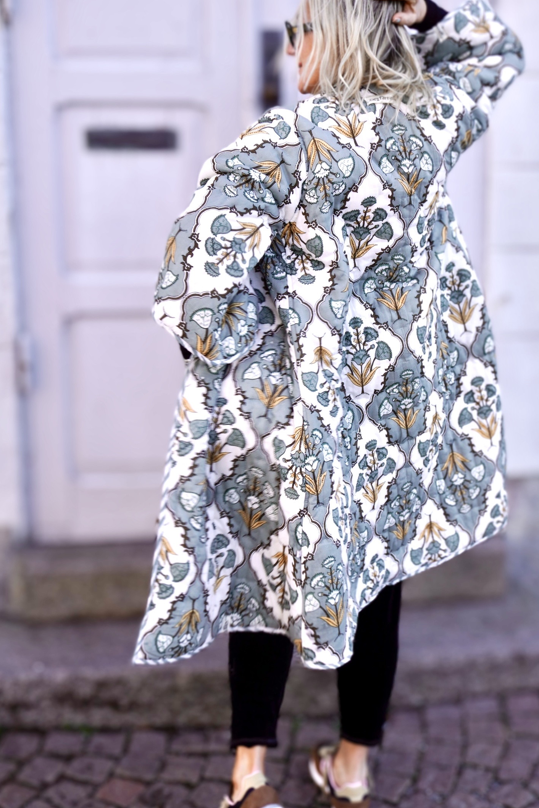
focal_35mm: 53
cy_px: 402
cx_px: 301
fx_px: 1181
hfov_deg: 25.7
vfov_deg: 37.8
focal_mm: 29
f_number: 4.5
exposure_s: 1/160
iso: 160
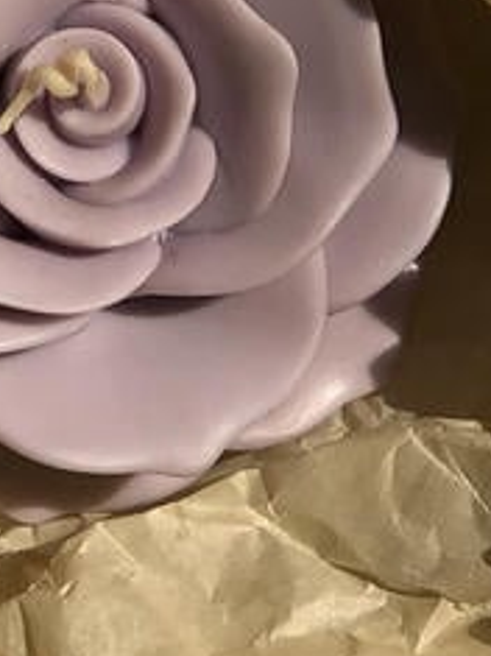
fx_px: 6266
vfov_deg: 6.0
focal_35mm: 331
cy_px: 52
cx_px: -89
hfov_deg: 4.5
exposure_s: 1/1200
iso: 20
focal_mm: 6.6
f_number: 2.8
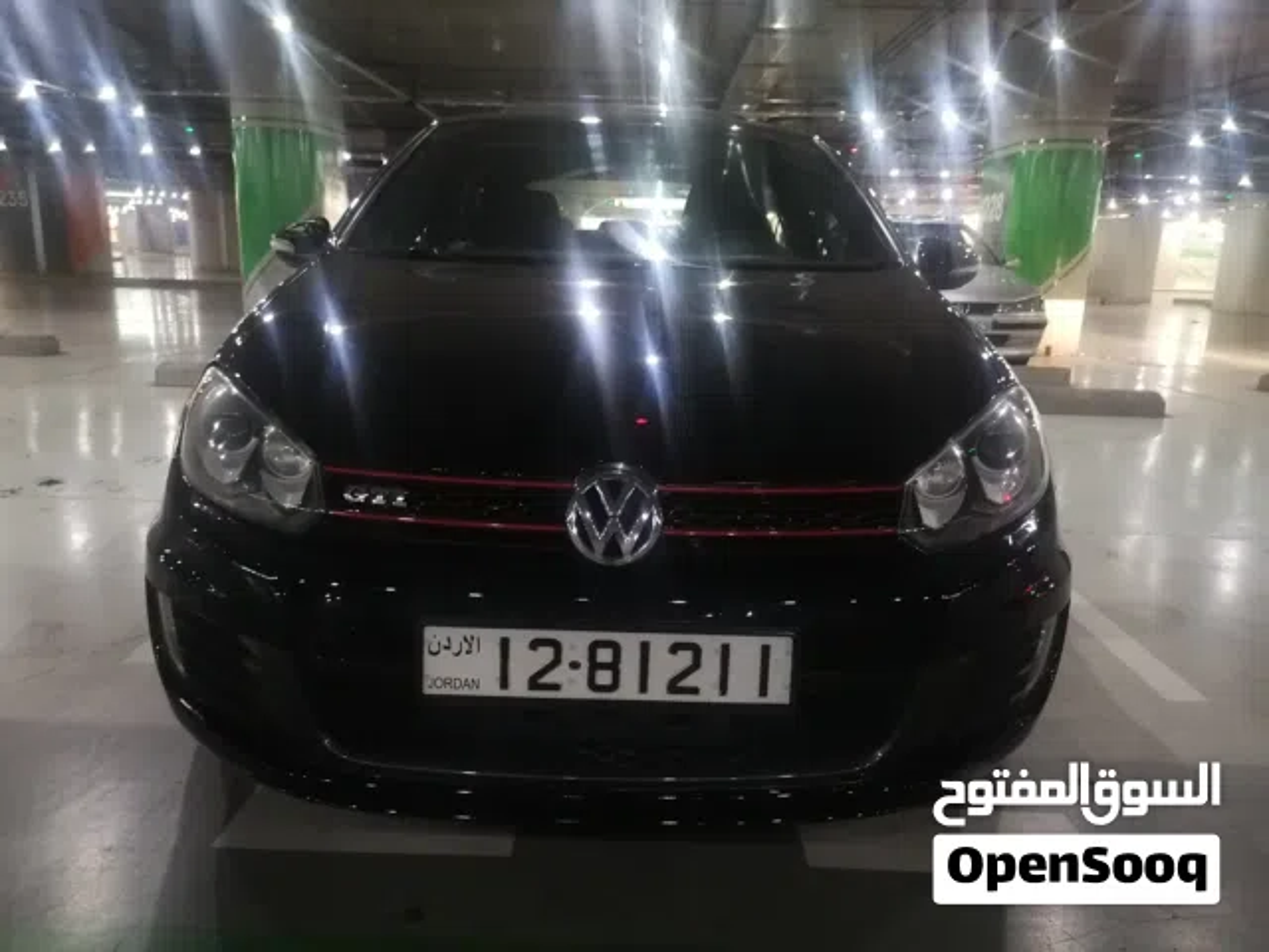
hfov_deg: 65.3
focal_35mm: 27
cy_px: 476
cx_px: 634
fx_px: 990
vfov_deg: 51.4
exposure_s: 1/20
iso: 1250
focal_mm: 5.3
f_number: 1.8
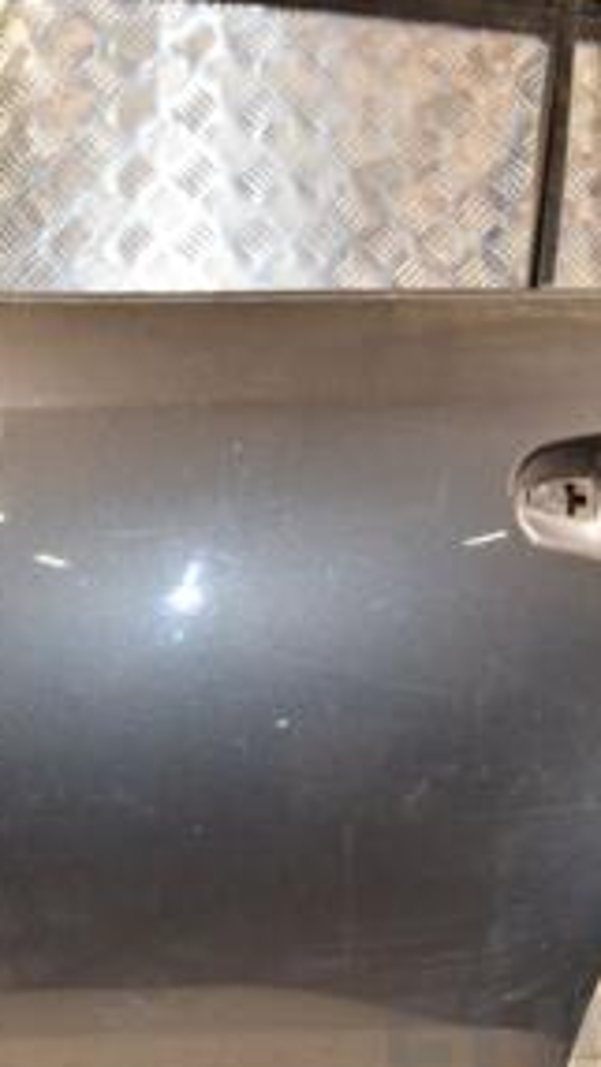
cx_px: 317
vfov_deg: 26.8
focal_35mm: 79
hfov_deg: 15.3
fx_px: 2237
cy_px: 556
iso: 800
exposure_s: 1/160
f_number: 5
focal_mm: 24
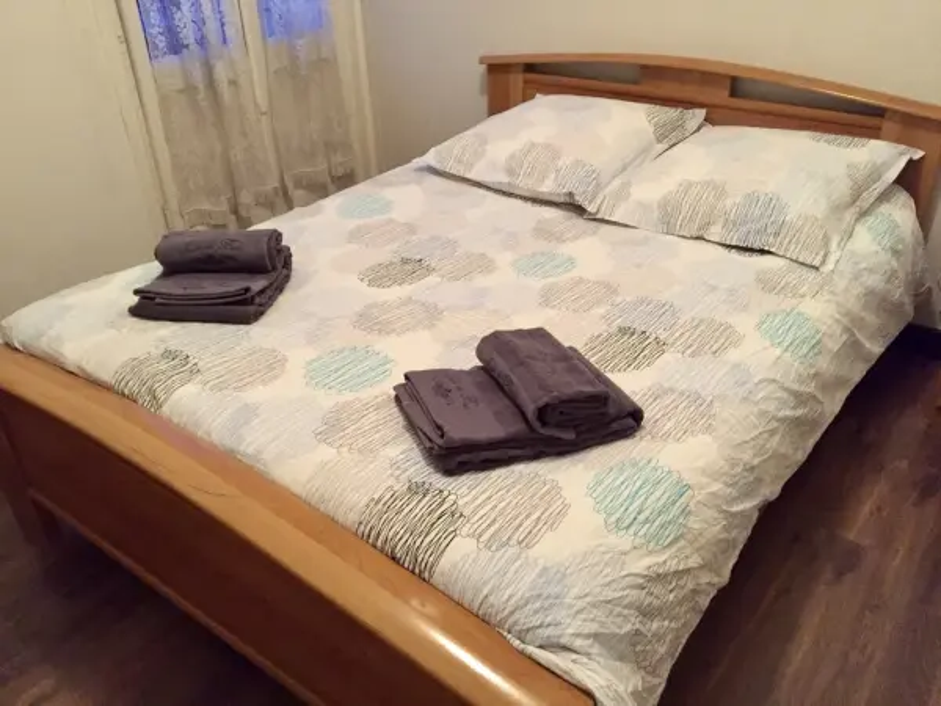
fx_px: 788
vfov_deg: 48.2
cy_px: 353
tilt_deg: -30.6
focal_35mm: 29
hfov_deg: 61.7
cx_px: 470
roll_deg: +1.0
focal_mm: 4.15
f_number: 2.2
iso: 400
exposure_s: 1/17
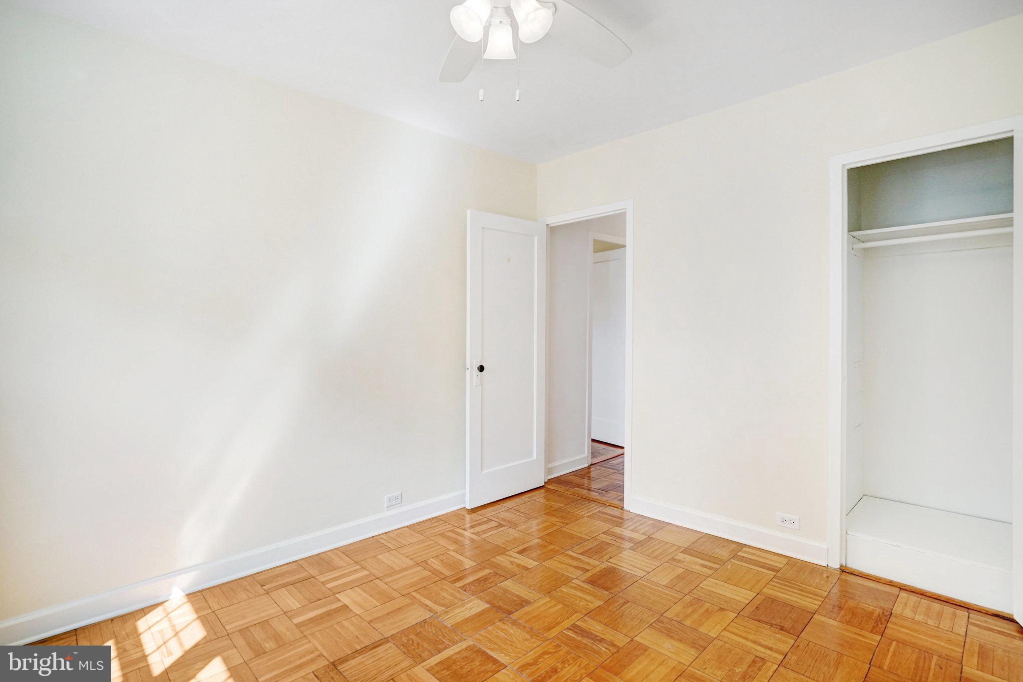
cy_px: 341
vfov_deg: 70.5
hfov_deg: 93.3
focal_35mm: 17
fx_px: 483
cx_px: 512
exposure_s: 1/125
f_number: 8
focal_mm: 17
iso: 1250
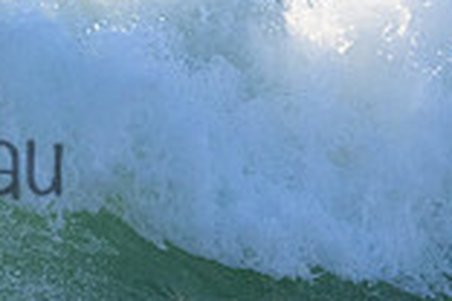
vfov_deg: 0.9
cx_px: -243
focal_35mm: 1564
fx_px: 19635
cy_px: 129
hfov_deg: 1.3
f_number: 11
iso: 3600
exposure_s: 1/2000
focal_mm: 420
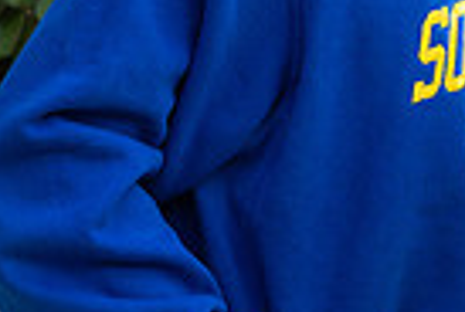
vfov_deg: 3.5
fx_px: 5087
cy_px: -120
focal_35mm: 393
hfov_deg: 5.2
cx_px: 543
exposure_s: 1/200
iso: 100
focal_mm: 93
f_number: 4.5
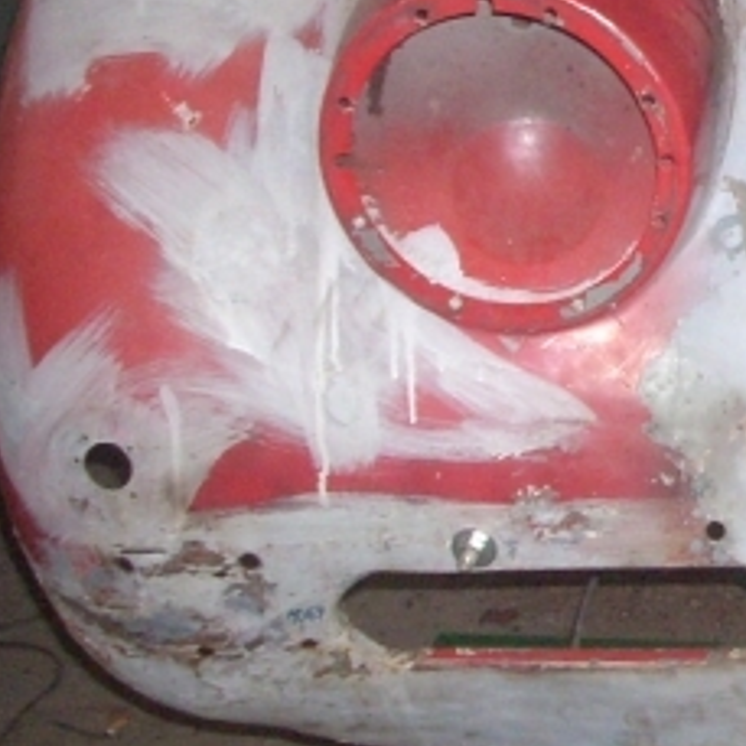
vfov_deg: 16.1
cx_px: 1130
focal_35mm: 107
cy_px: 83
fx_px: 2609
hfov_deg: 15.0
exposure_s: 1/60
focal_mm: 6.2
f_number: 2.8
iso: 400
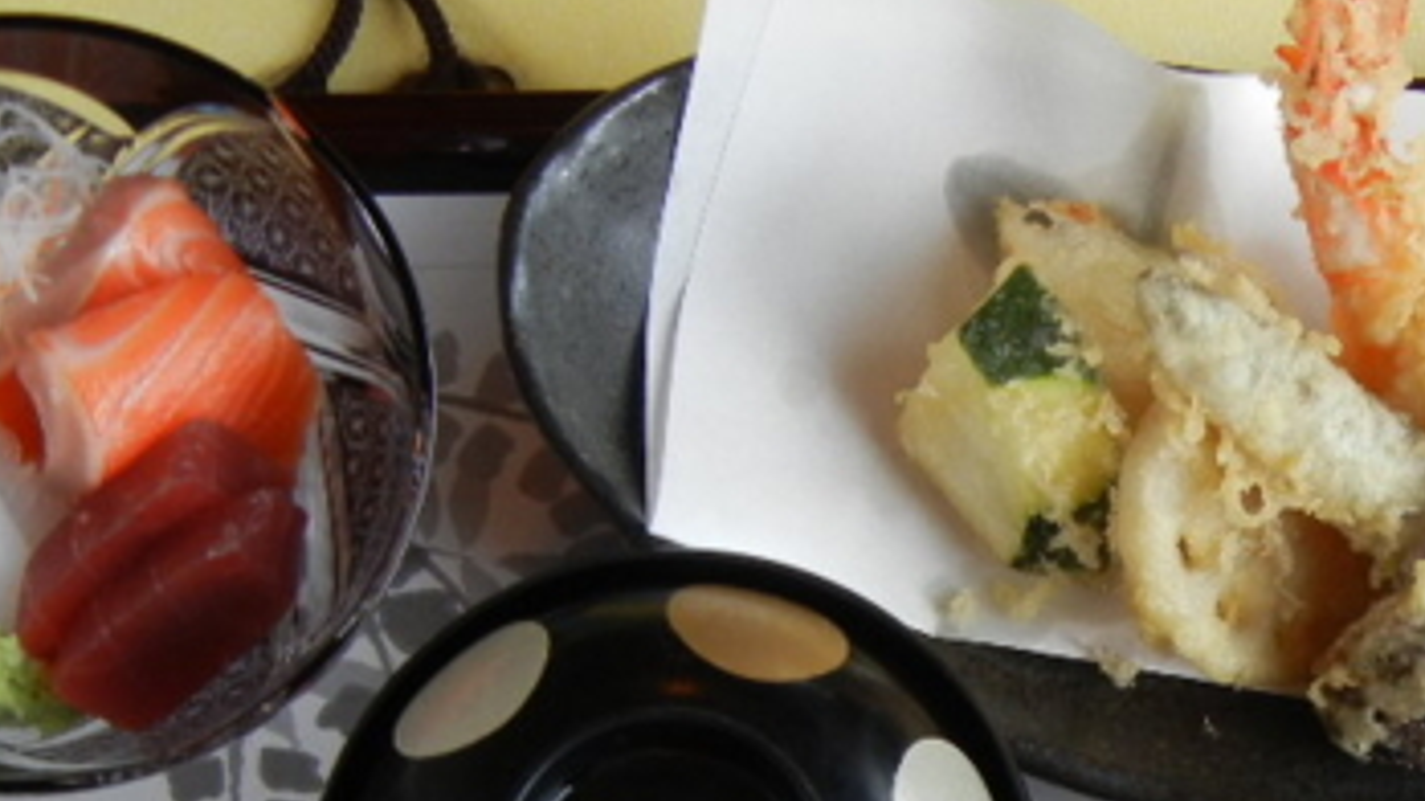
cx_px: 1221
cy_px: 969
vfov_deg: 15.5
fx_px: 2833
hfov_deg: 27.4
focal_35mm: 75
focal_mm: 5.4
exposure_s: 1/30
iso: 163
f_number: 3.5
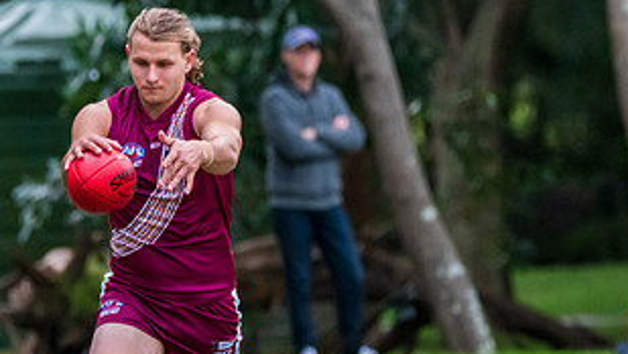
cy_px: 455
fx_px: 11943
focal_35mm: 717
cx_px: 106
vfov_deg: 1.7
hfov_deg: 3.0
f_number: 5.6
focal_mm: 300
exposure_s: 1/1250
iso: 3200
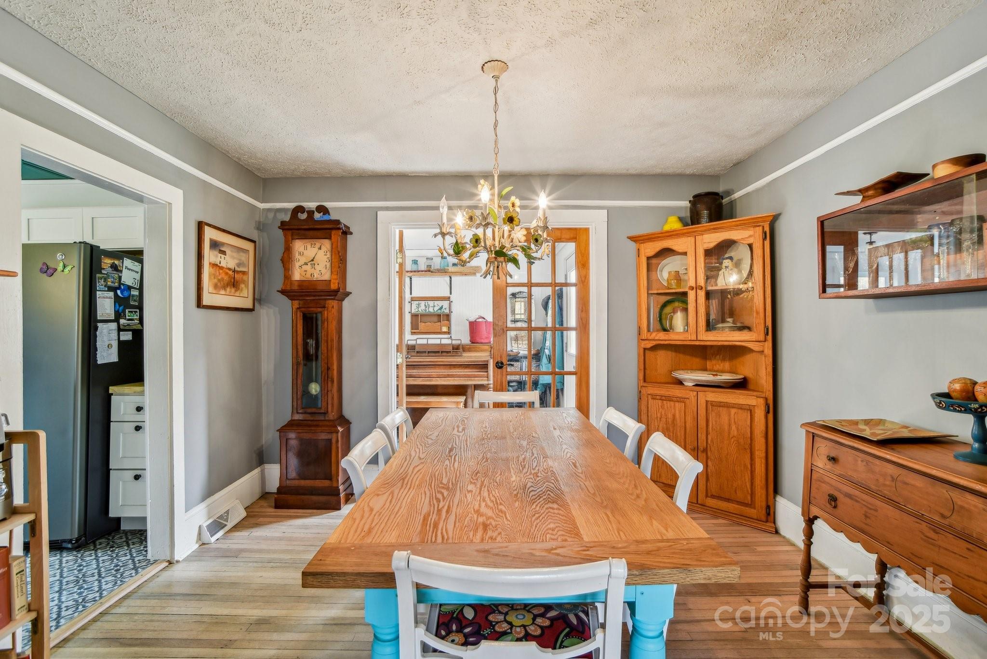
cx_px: 494
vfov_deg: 77.3
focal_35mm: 15
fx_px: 411
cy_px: 330
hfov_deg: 100.4
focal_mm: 15
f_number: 11
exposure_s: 1/3.33
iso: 100
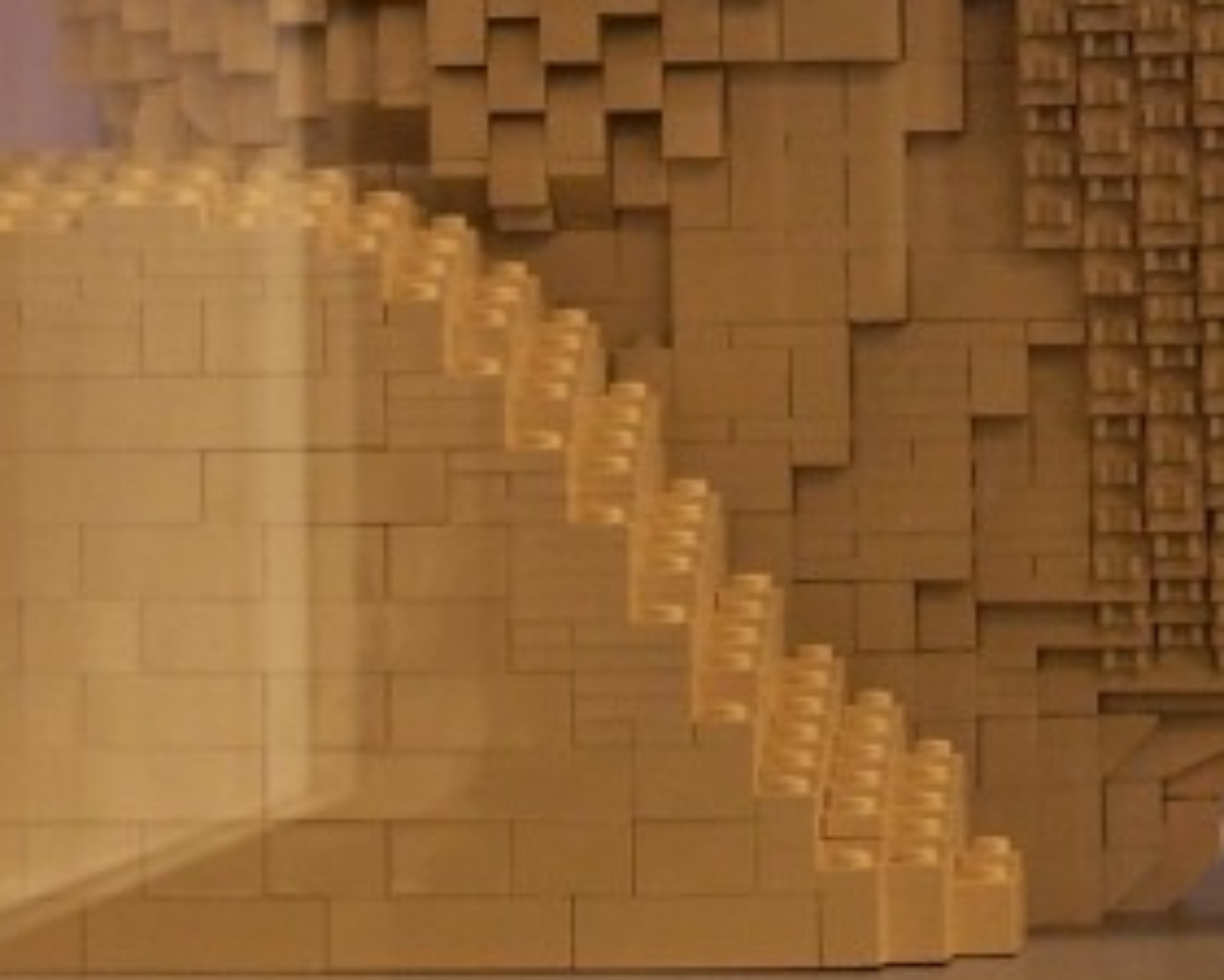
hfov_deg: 8.1
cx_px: 993
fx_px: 8625
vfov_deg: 6.4
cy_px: -314
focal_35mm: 238
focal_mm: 11.1
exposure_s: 1/2
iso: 80
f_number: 3.2
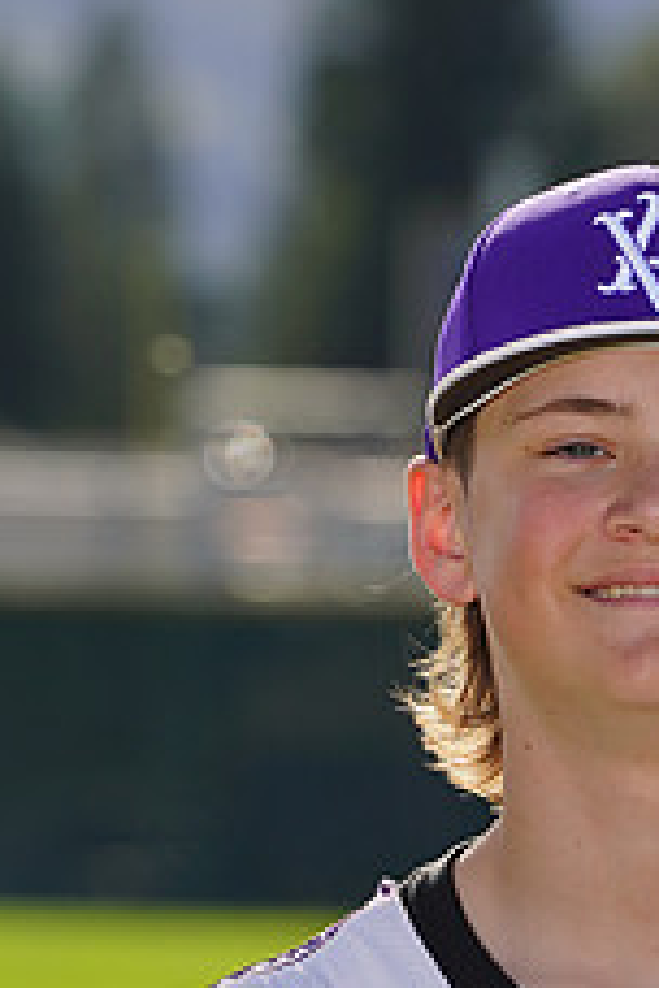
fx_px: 18533
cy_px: 1140
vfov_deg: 3.1
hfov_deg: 2.0
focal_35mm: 675
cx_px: 587
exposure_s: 1/250
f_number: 9
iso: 100
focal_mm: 265
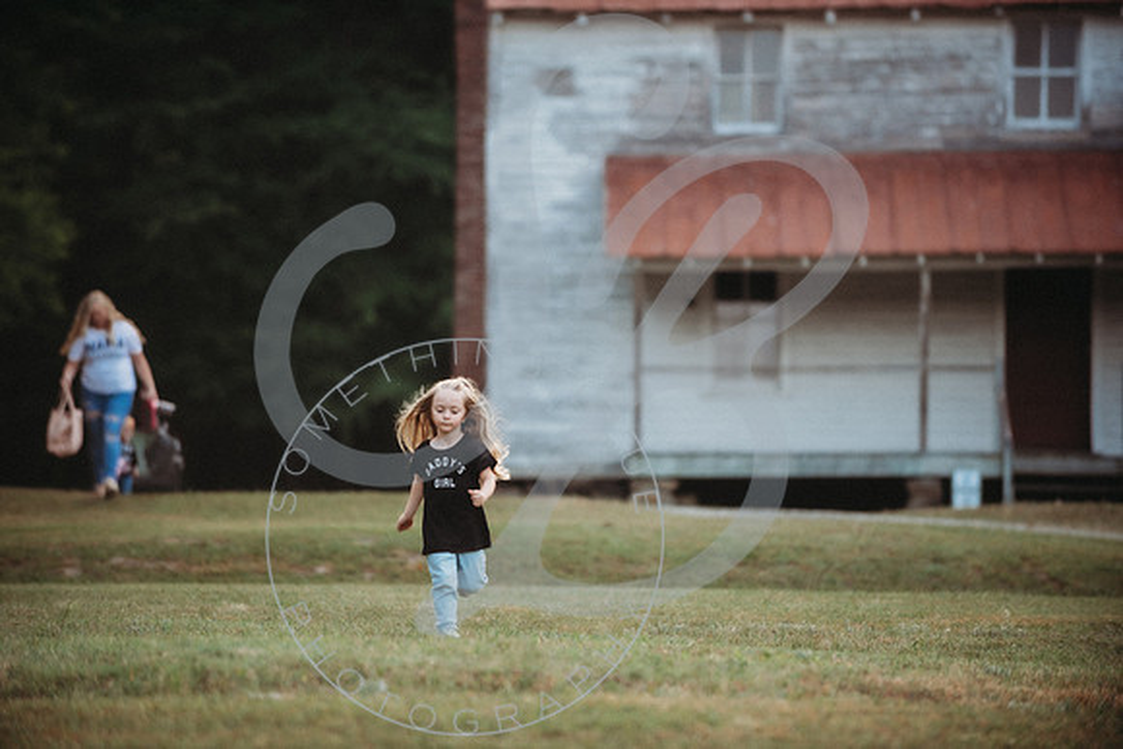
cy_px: 374
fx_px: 6242
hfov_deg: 10.3
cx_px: 562
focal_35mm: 200
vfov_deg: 6.9
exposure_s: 1/200
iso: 200
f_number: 2.8
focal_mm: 200
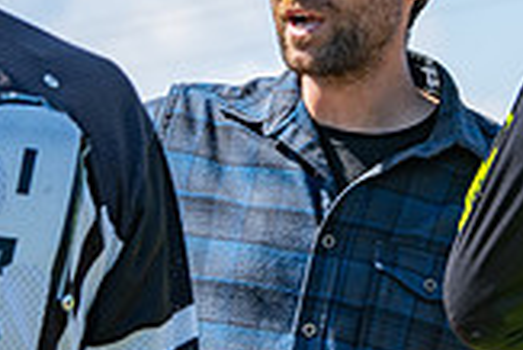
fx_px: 8666
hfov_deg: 3.5
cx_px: 302
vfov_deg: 2.3
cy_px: 92
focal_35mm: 596
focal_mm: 112
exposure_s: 1/250
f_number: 8
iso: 200
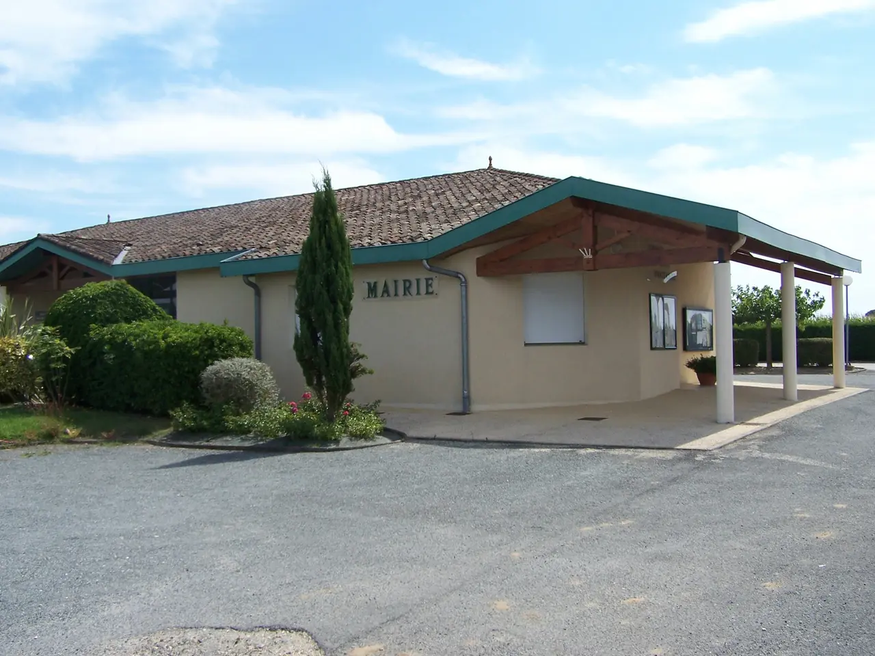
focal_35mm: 38
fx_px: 961
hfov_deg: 49.0
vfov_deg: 37.7
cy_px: 328
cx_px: 438
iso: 80
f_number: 4
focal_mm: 6.3
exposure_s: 1/750
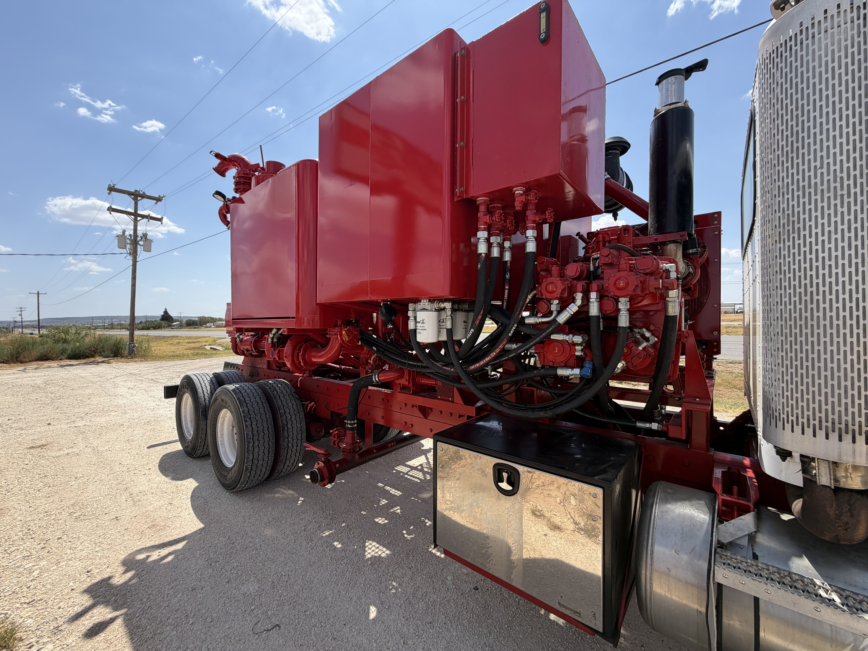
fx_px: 351
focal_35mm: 14
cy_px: 326
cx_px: 434
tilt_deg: -1.9
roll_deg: +0.9
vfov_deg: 85.7
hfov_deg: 102.1
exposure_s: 1/770
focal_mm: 2.22
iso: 25
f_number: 2.2
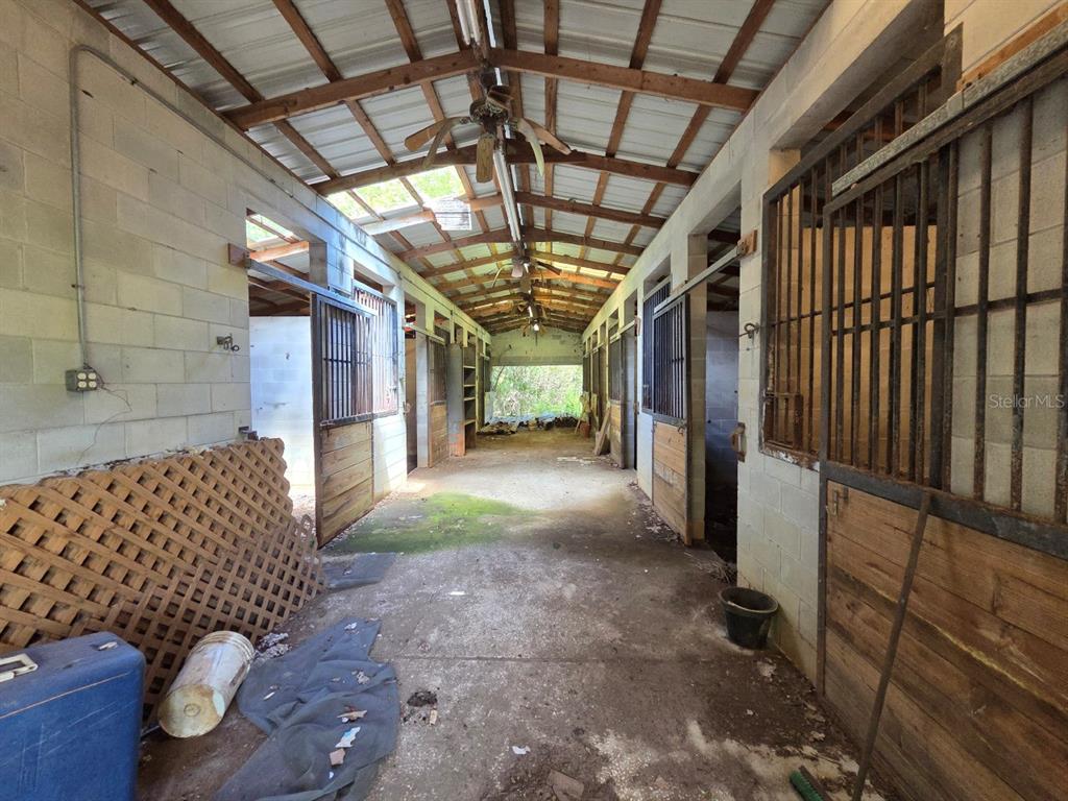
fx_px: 401
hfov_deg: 106.2
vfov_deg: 89.9
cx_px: 534
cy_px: 400
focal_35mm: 13
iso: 400
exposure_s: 1/60
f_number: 2.2
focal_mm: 2.2
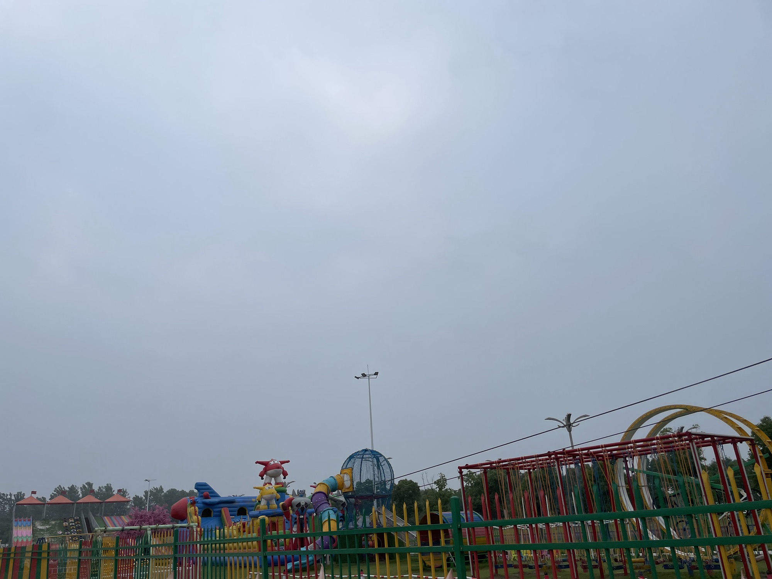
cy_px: 290
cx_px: 386
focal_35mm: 26
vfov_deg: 53.1
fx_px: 580
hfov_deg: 67.3
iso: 32
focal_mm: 4.2
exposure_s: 1/7299
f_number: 1.6
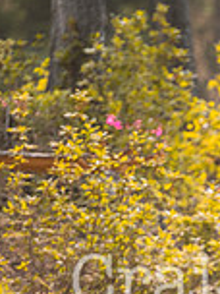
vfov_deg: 2.7
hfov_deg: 2.0
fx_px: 6211
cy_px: 273
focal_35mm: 733
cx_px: 409
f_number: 2.8
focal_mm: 200
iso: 320
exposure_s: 1/1600
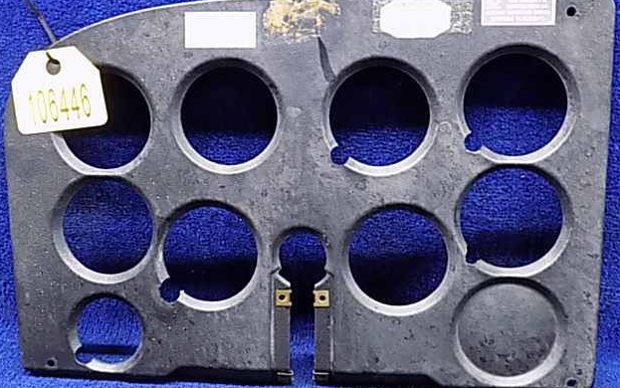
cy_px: 186
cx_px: 306
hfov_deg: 52.7
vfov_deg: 34.5
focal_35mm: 37
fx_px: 625
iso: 400
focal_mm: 6.1
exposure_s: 1/8
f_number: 3.4
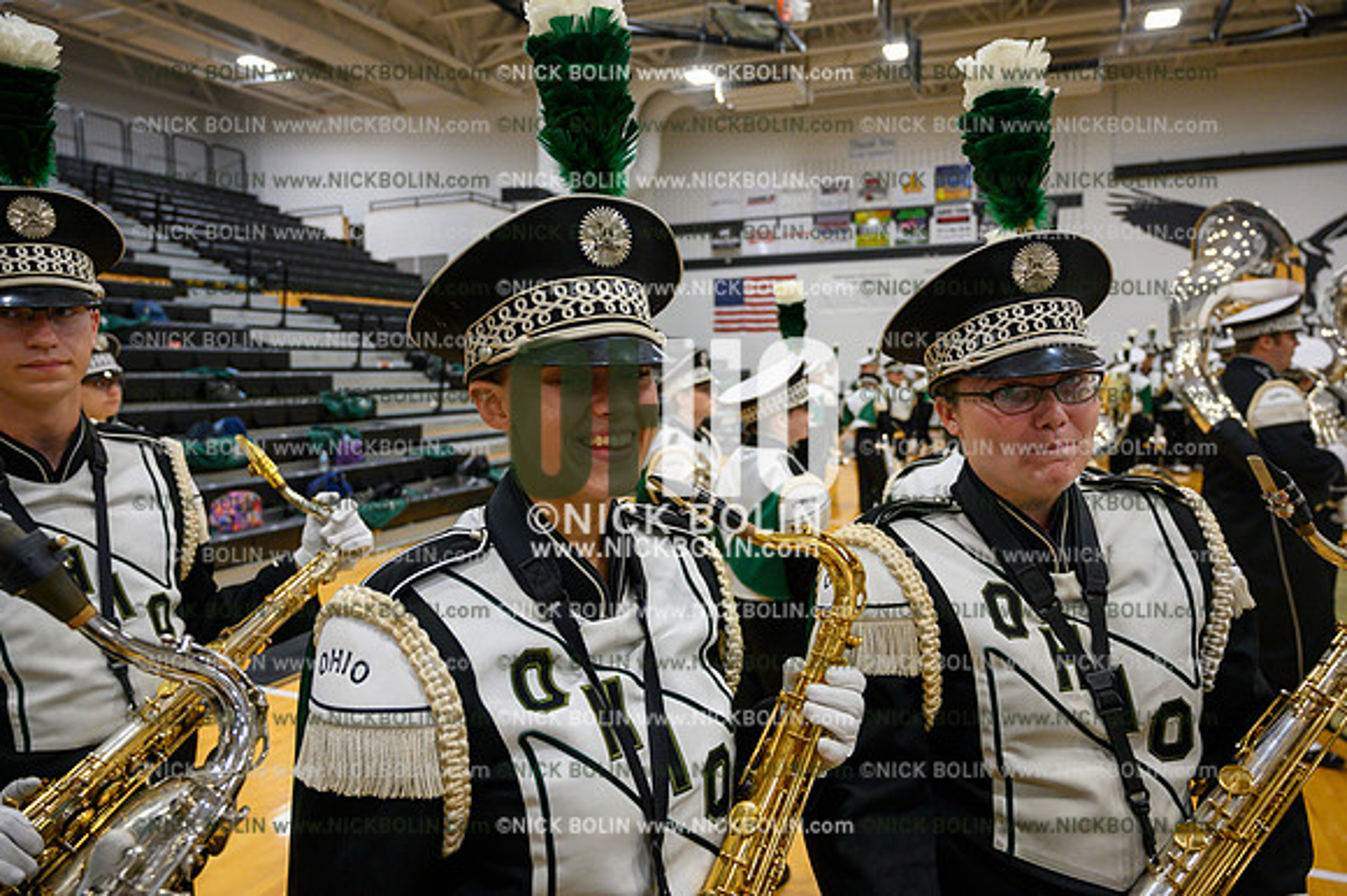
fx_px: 916
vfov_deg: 52.1
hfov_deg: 72.6
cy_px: 448
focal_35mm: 24
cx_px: 674
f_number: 4
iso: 1250
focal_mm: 24.5
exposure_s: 1/250
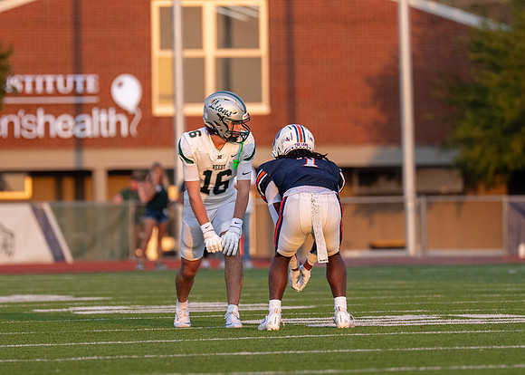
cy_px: 191
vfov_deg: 2.9
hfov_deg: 4.1
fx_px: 7388
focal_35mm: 496
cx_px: 245
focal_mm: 200
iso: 640
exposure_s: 1/2500
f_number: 2.8
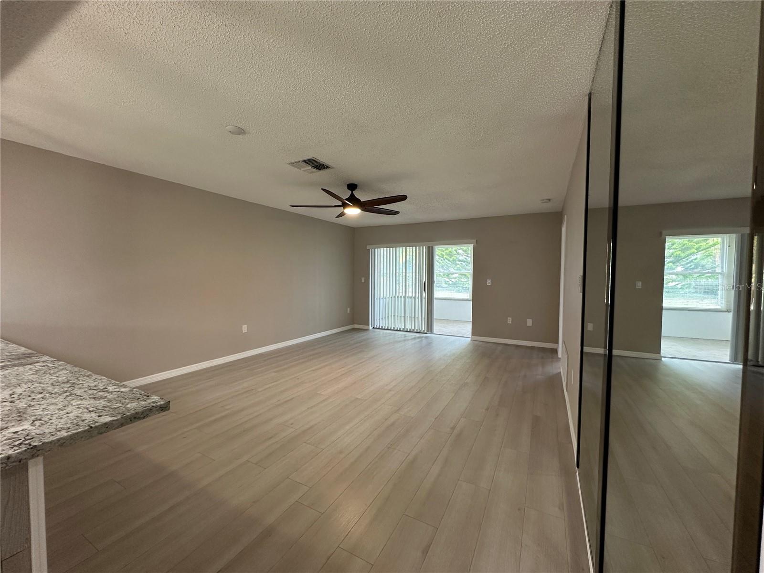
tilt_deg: -1.8
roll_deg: -0.4
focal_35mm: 14
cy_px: 286
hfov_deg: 102.1
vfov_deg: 85.7
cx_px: 382
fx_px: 309
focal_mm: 2.22
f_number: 2.2
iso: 160
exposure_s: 1/60
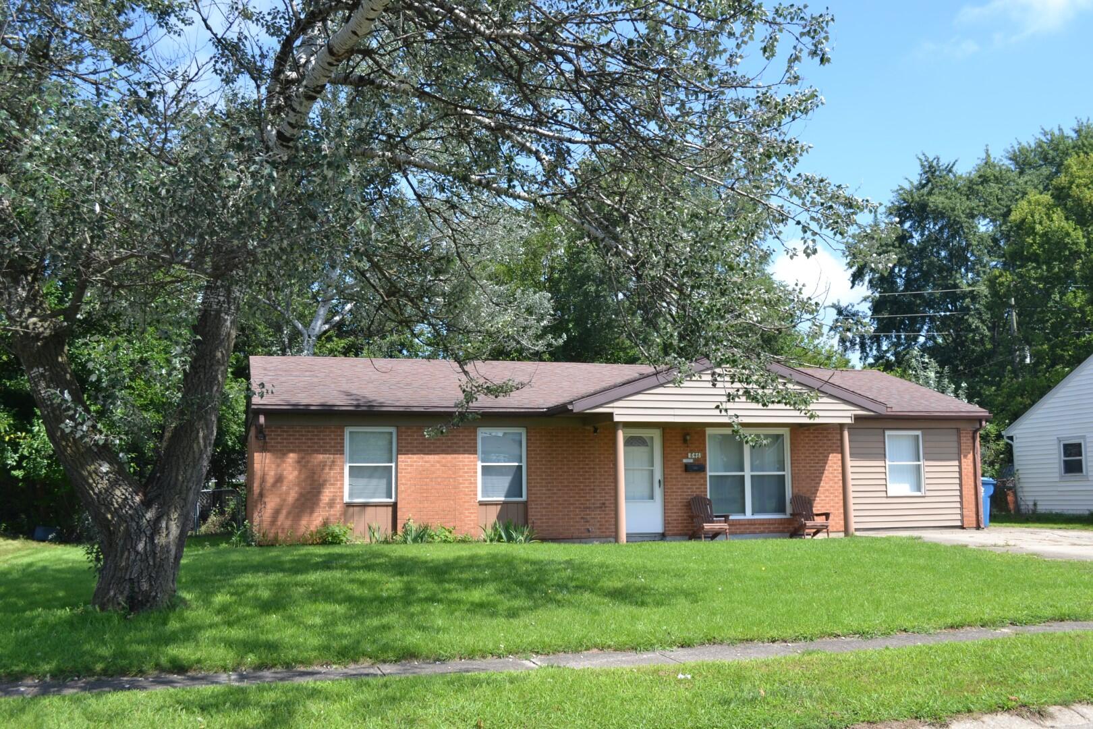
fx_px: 1093
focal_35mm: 36
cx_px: 546
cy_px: 364
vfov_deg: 36.9
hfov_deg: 53.1
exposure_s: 1/200
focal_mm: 24
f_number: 7.1
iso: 100
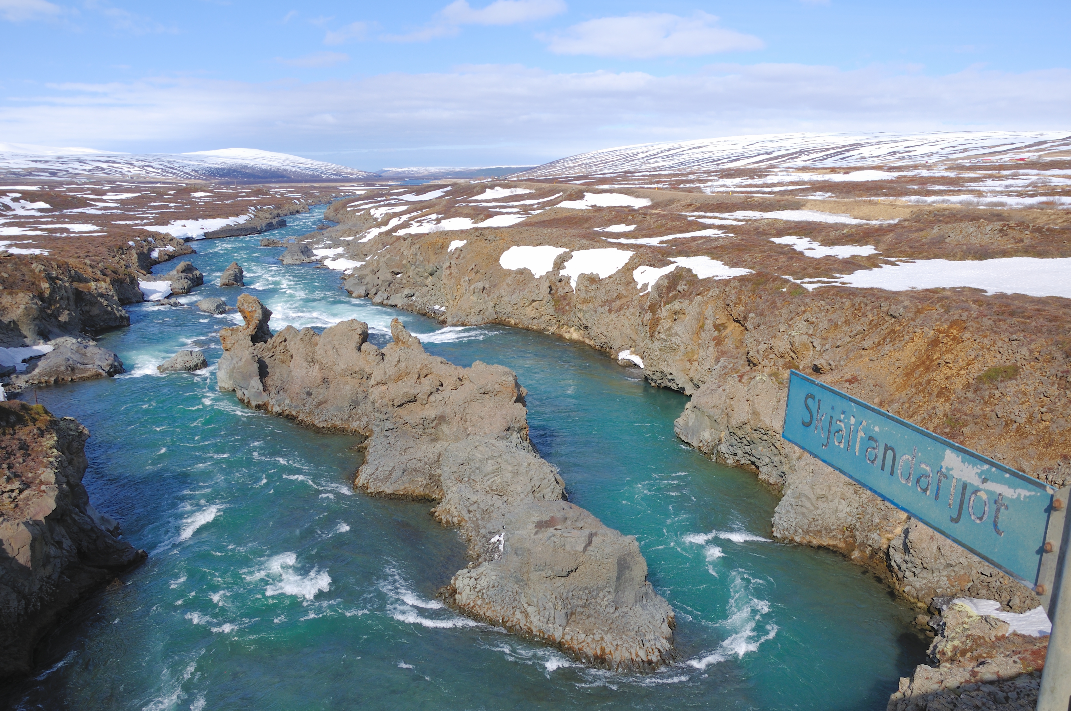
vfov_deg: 47.8
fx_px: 802
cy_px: 356
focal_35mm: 27
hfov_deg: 67.4
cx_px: 536
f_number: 8
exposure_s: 1/320
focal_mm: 18
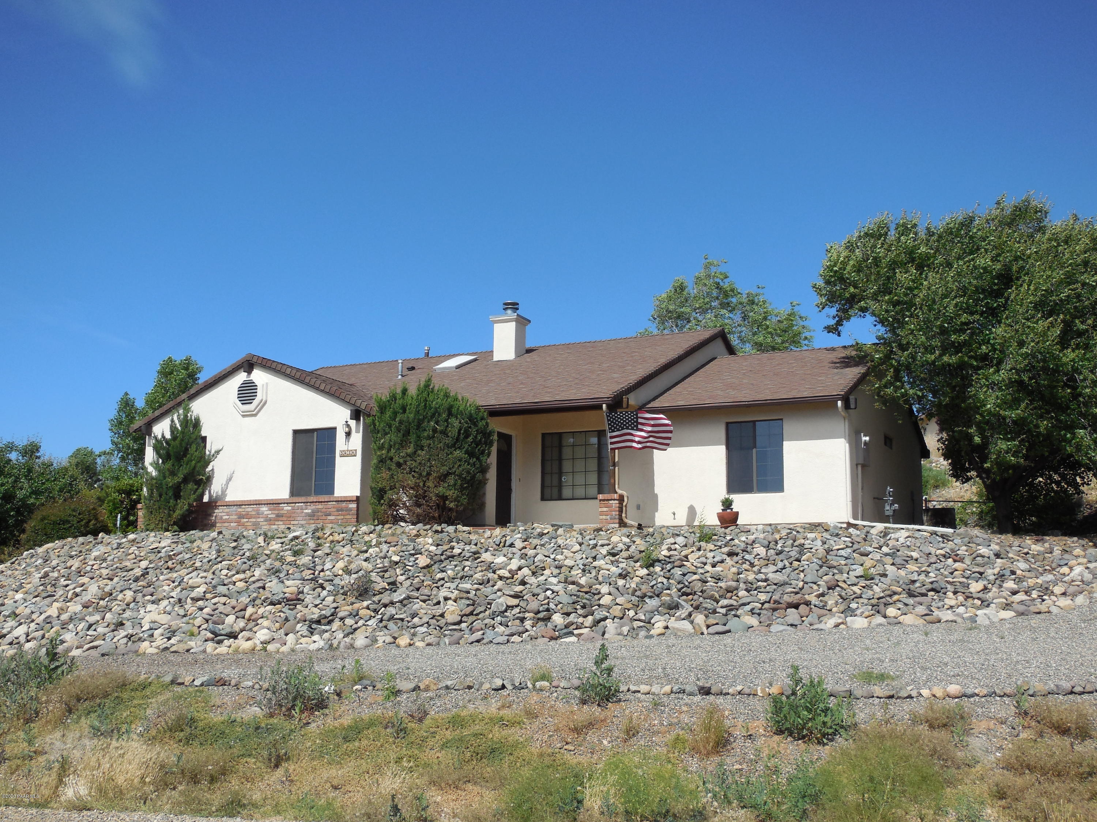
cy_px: 411
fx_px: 1268
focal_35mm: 40
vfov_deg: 36.0
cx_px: 548
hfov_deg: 46.8
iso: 125
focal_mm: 7.1
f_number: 3.6
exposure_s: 1/1600
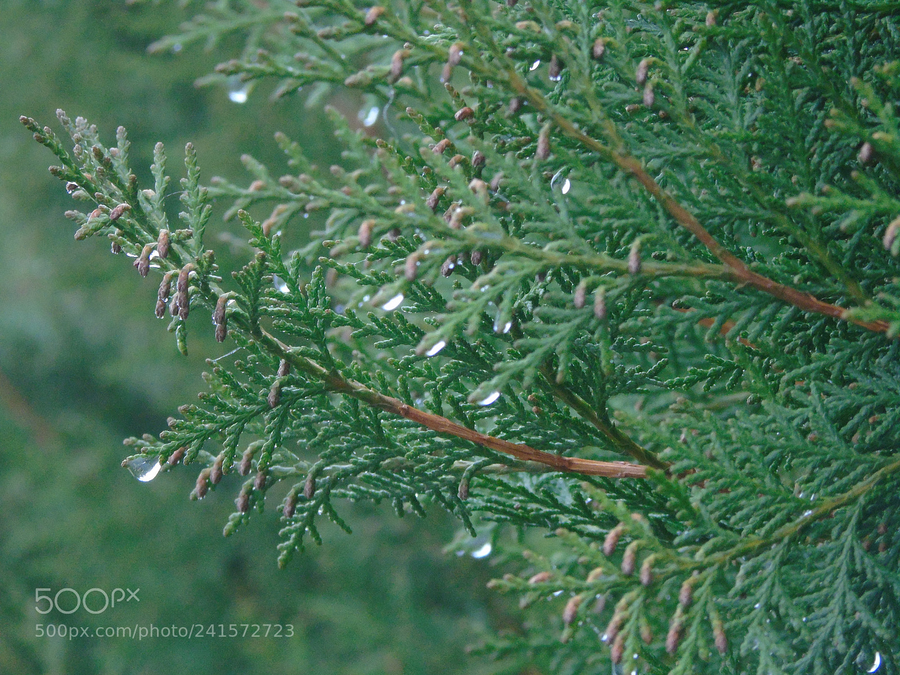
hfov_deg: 6.3
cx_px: 450
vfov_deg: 4.7
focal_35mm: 317
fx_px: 8242
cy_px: 338
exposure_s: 1/50
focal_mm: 57
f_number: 6.1
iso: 500
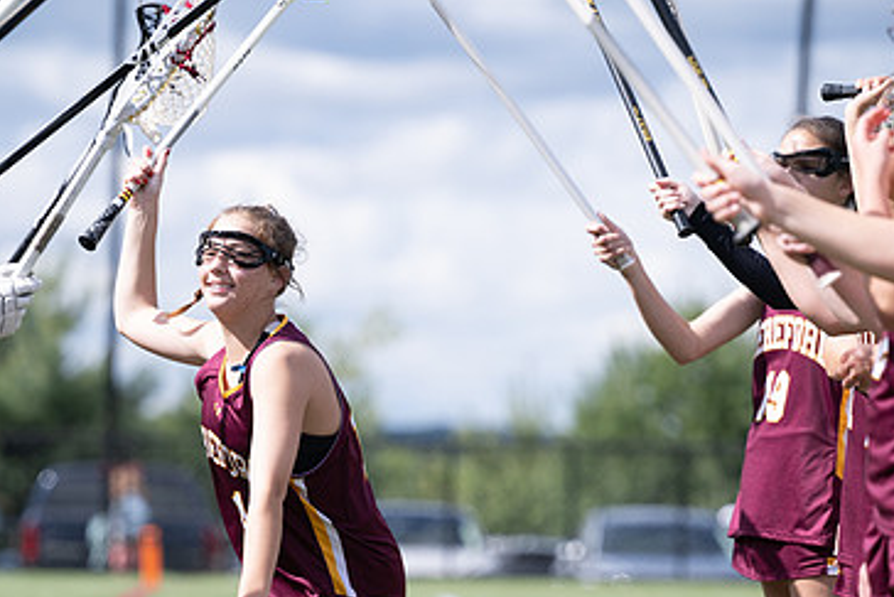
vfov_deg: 5.2
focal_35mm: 263
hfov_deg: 7.8
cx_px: 354
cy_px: 375
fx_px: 6533
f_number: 3.5
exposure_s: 1/2000
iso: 280
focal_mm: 165
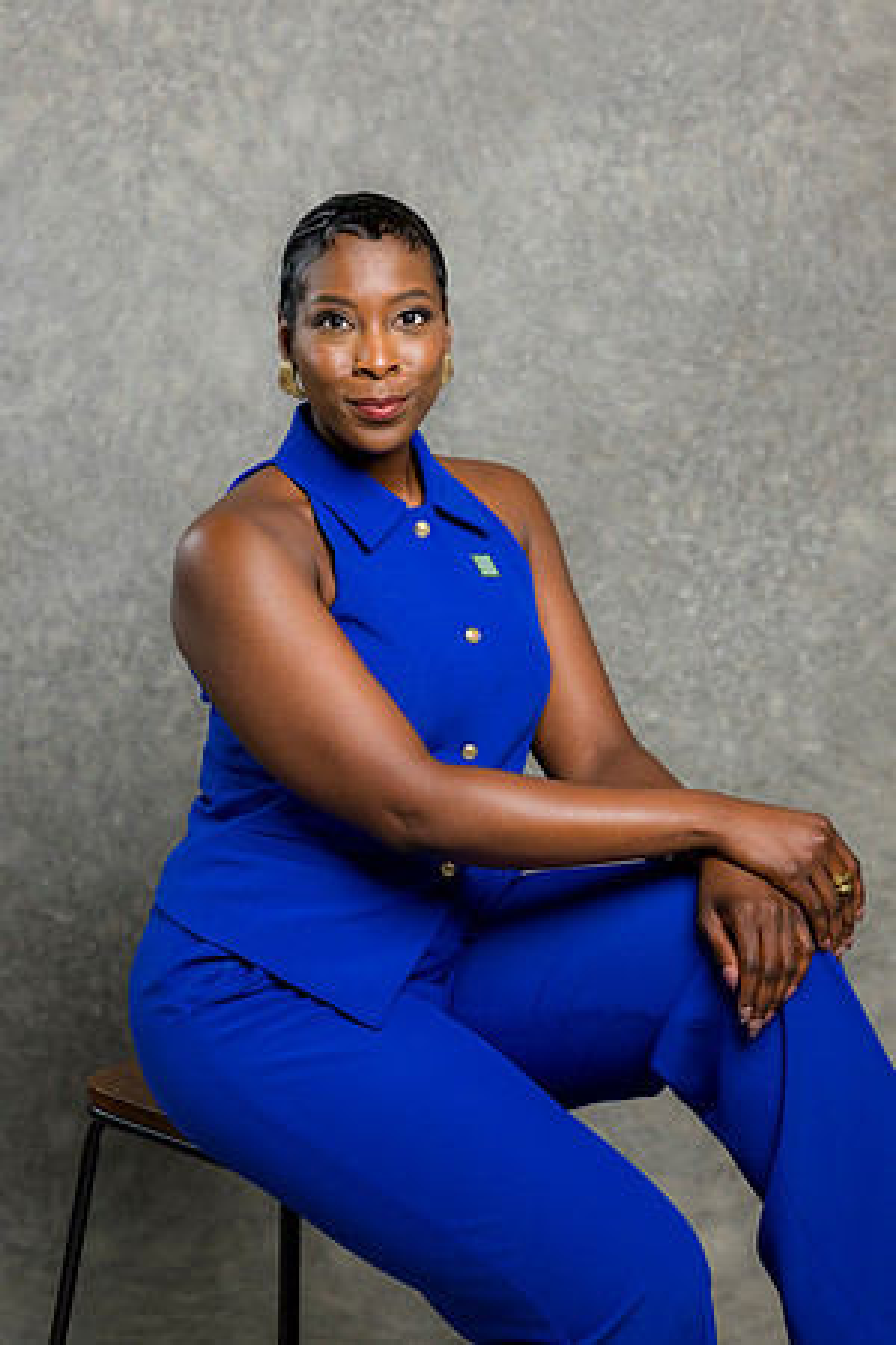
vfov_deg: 23.9
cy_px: 672
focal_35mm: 85
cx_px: 448
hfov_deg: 16.1
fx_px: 3173
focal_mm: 85
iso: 125
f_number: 5
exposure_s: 1/200
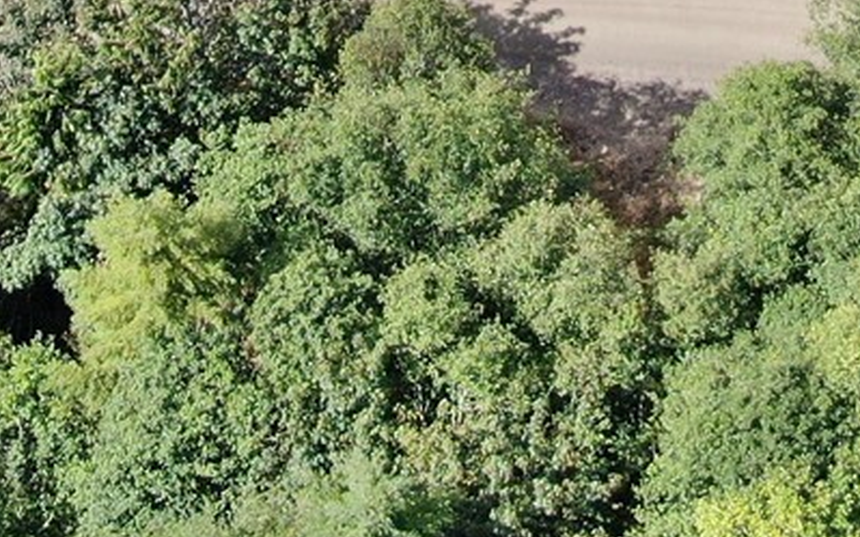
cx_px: 513
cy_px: -681
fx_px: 2390
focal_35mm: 102
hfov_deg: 20.4
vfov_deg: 11.1
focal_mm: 4.39
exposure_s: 1/500
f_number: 2.8
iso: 100
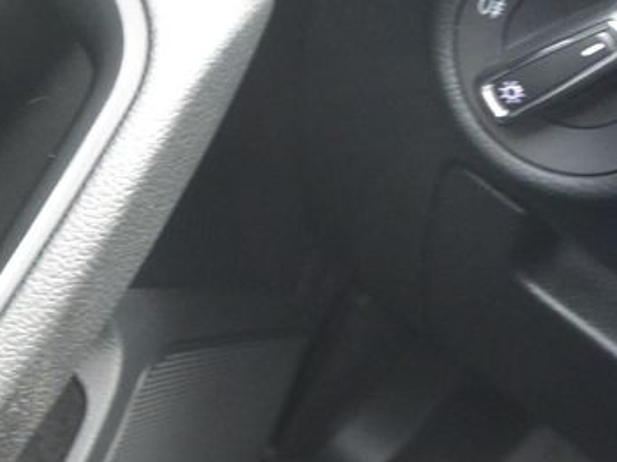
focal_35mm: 76
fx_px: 1354
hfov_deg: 24.0
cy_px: 292
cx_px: -69
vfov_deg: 19.3
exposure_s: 1/50
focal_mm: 10
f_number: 3.5
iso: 800
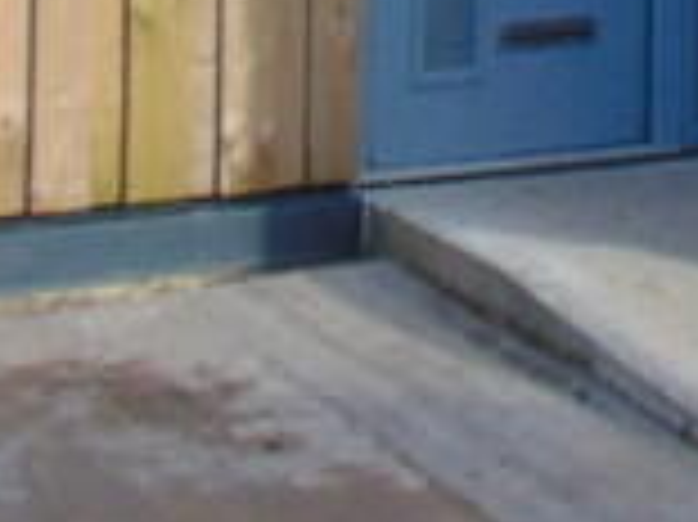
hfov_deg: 11.6
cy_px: -756
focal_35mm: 165
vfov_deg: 8.2
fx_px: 3325
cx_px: 968
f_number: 3
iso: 80
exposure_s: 1/500
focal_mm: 4.5
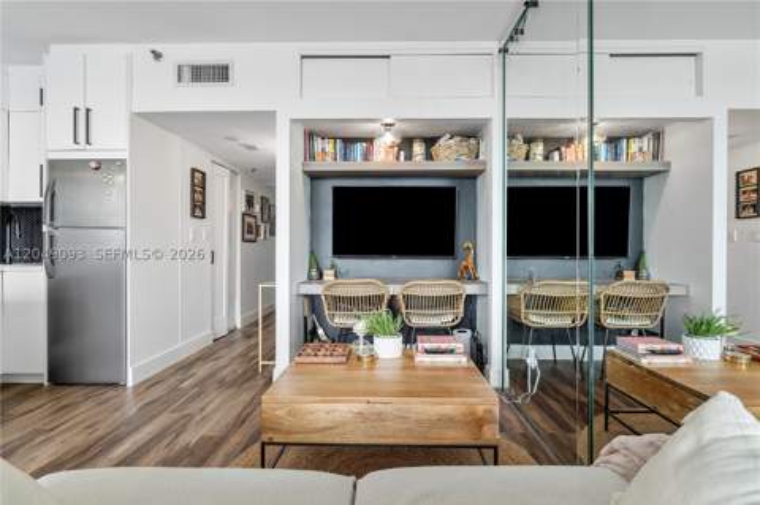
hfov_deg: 96.8
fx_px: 337
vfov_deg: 73.6
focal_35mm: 16
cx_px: 380
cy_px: 252
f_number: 9
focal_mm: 16
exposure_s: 1/25
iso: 640
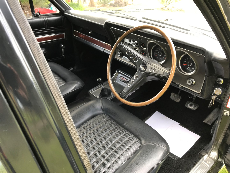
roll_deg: -0.8
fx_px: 186
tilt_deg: -29.1
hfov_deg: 63.4
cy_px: 86
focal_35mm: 28
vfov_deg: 49.7
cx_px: 115
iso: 32
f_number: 1.8
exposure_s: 1/50
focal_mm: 3.99
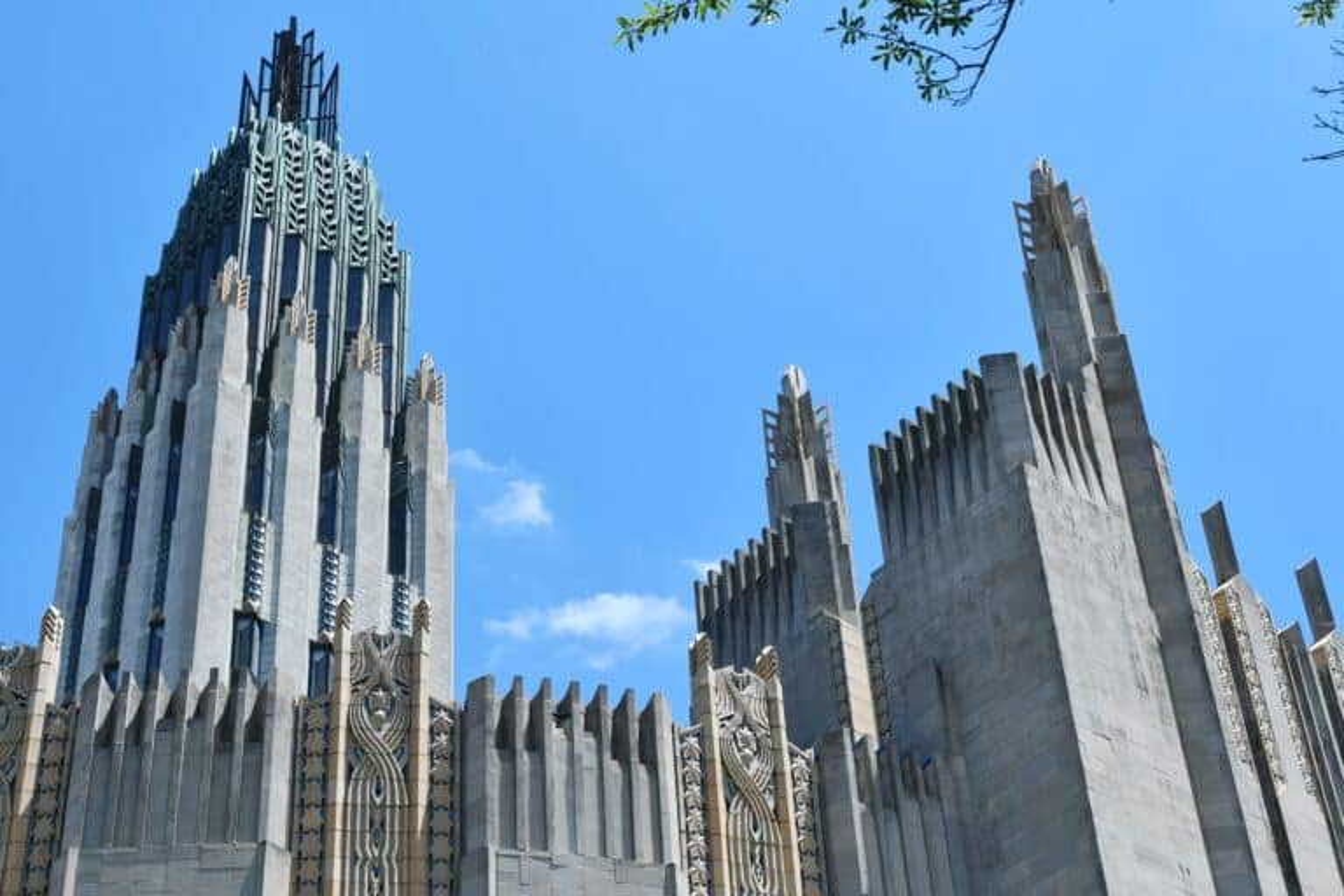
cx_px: 672
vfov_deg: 23.8
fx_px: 2128
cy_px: 448
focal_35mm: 57
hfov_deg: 35.1
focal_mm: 38
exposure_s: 1/320
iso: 100
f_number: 9
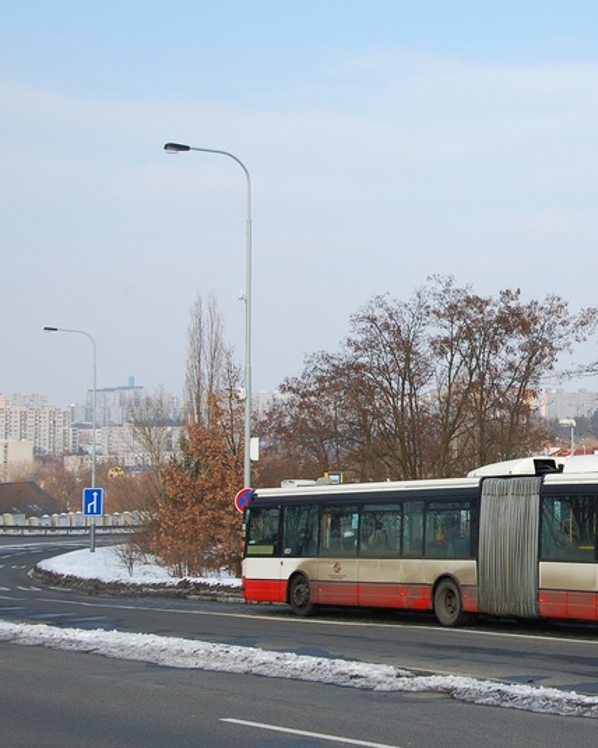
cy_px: 352
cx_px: 559
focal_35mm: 71
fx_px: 1571
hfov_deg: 21.0
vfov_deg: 26.8
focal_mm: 30
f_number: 10
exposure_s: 1/250
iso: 250
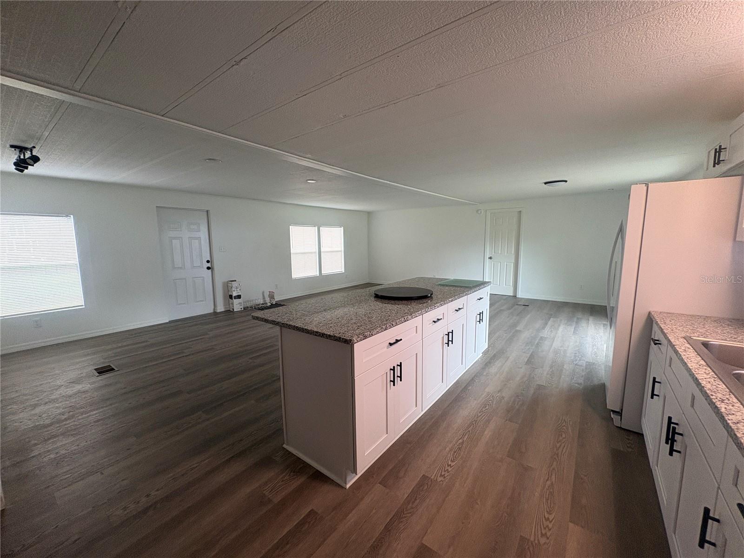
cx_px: 372
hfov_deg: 102.1
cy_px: 279
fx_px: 301
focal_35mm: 14
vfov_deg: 85.7
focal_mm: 2.22
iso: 160
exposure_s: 1/60
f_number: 2.2
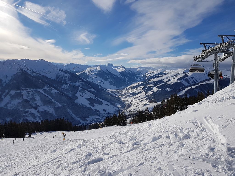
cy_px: 88
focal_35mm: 26
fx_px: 177
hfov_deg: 67.3
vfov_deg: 53.1
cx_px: 118
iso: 50
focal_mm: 4.2
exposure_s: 1/6944
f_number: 1.7
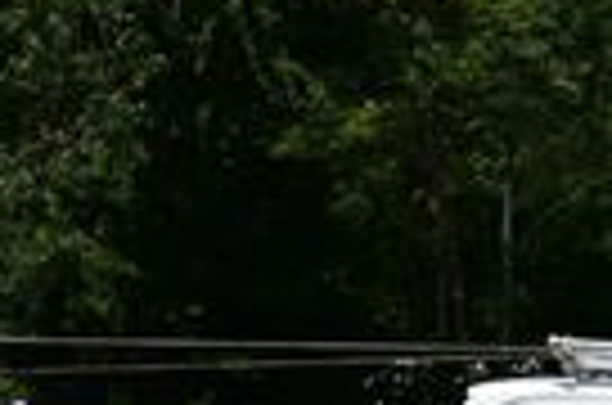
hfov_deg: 8.0
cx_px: -612
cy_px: 680
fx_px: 4195
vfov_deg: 5.5
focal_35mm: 247
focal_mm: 35
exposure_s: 1/640
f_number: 11
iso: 200
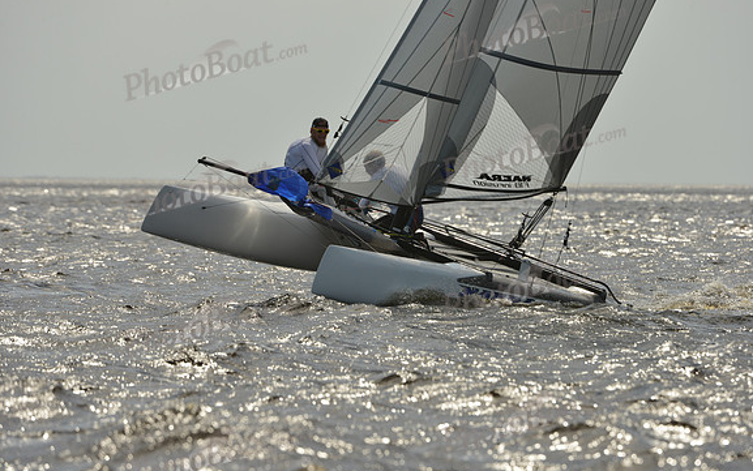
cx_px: 376
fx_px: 8416
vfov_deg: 3.2
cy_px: 237
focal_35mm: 410
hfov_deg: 5.1
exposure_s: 1/1000
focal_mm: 400
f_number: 8
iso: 250
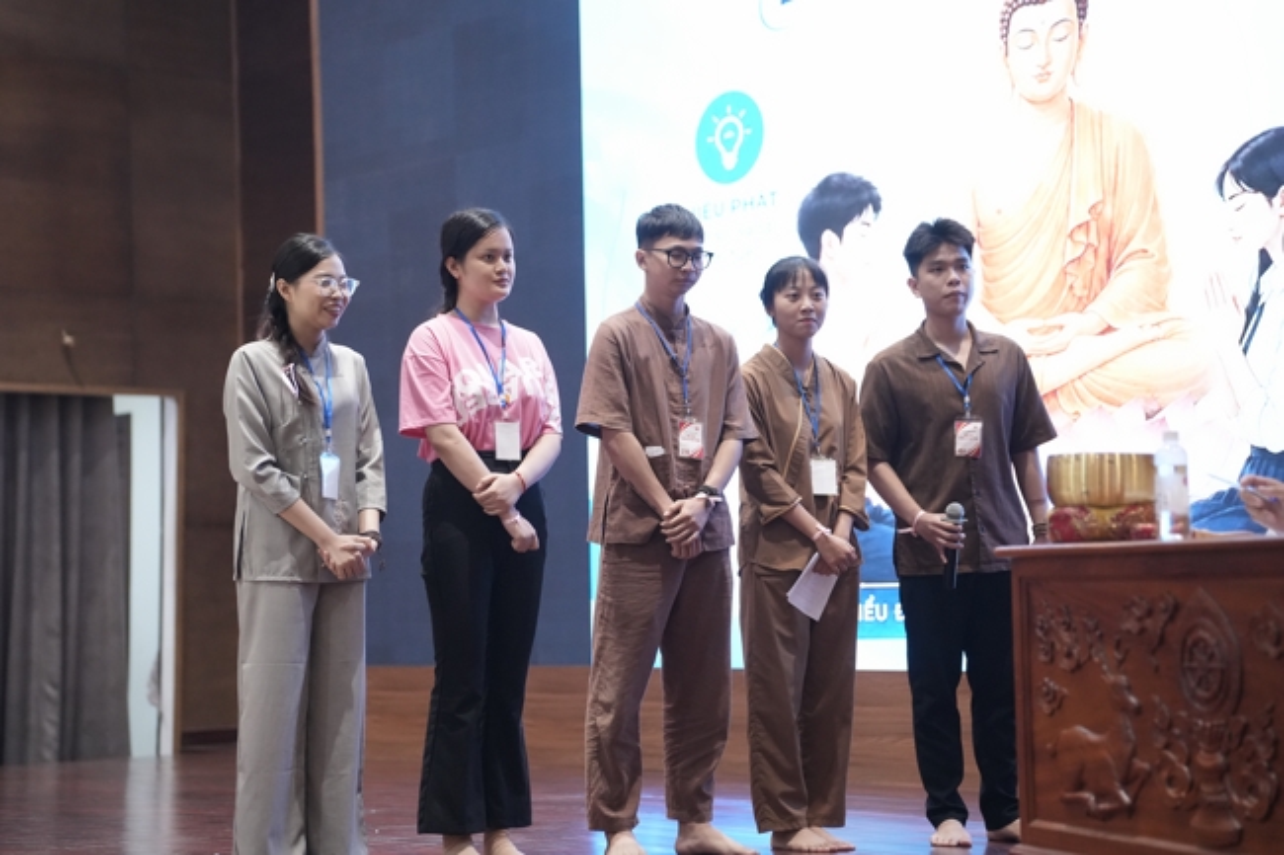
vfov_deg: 15.5
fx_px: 3138
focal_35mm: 88
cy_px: 428
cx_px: 642
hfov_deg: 23.1
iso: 5000
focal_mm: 88
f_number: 2.8
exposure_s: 1/250
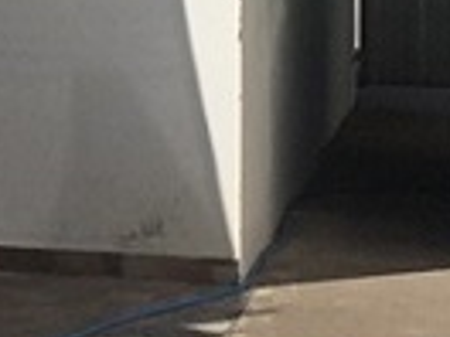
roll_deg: -0.4
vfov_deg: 7.3
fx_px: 2639
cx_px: -470
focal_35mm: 203
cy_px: -68
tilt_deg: -0.9
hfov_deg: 9.1
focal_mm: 4.15
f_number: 2.2
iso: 32
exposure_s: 1/6623
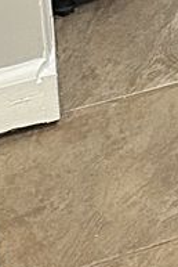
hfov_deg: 5.9
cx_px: 747
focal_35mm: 194
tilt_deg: -8.8
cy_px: -646
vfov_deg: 8.2
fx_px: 1436
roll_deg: +1.0
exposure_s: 1/60
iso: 400
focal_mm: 6.86
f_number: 1.78
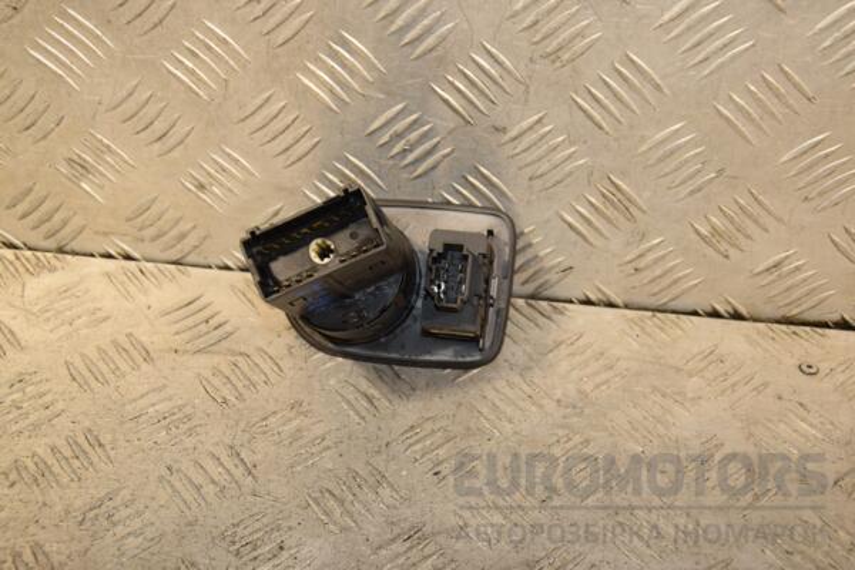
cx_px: 428
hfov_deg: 37.9
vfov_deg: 25.8
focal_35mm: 52
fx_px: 1247
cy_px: 285
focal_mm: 35
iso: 800
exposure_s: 1/200
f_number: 6.3
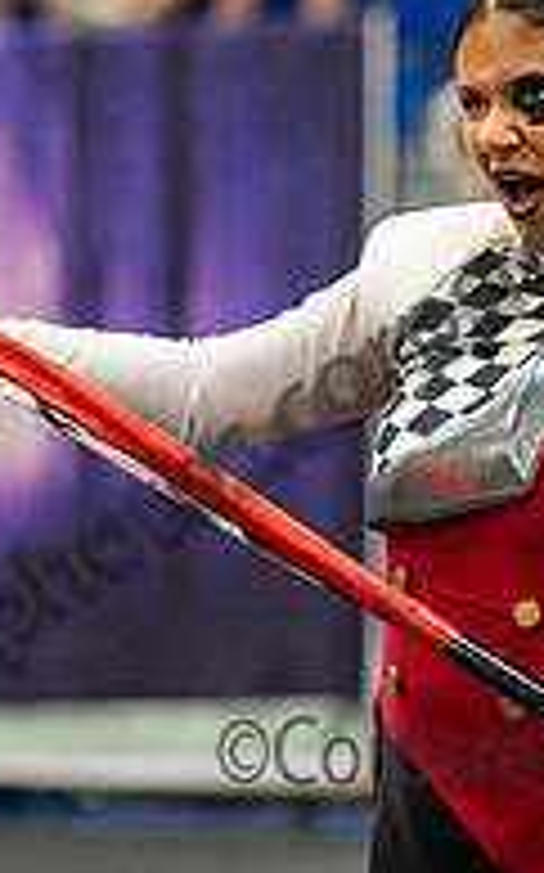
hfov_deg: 3.0
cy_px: 342
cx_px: 459
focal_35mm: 437
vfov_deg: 4.8
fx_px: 10382
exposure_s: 1/500
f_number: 4
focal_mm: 185
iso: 6400
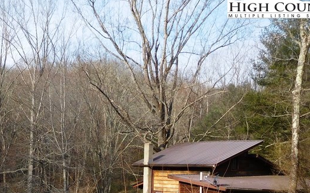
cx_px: 45
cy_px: 215
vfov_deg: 23.3
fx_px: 439
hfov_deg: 36.9
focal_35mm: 52
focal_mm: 4.5
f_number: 3.4
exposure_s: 1/640
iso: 125
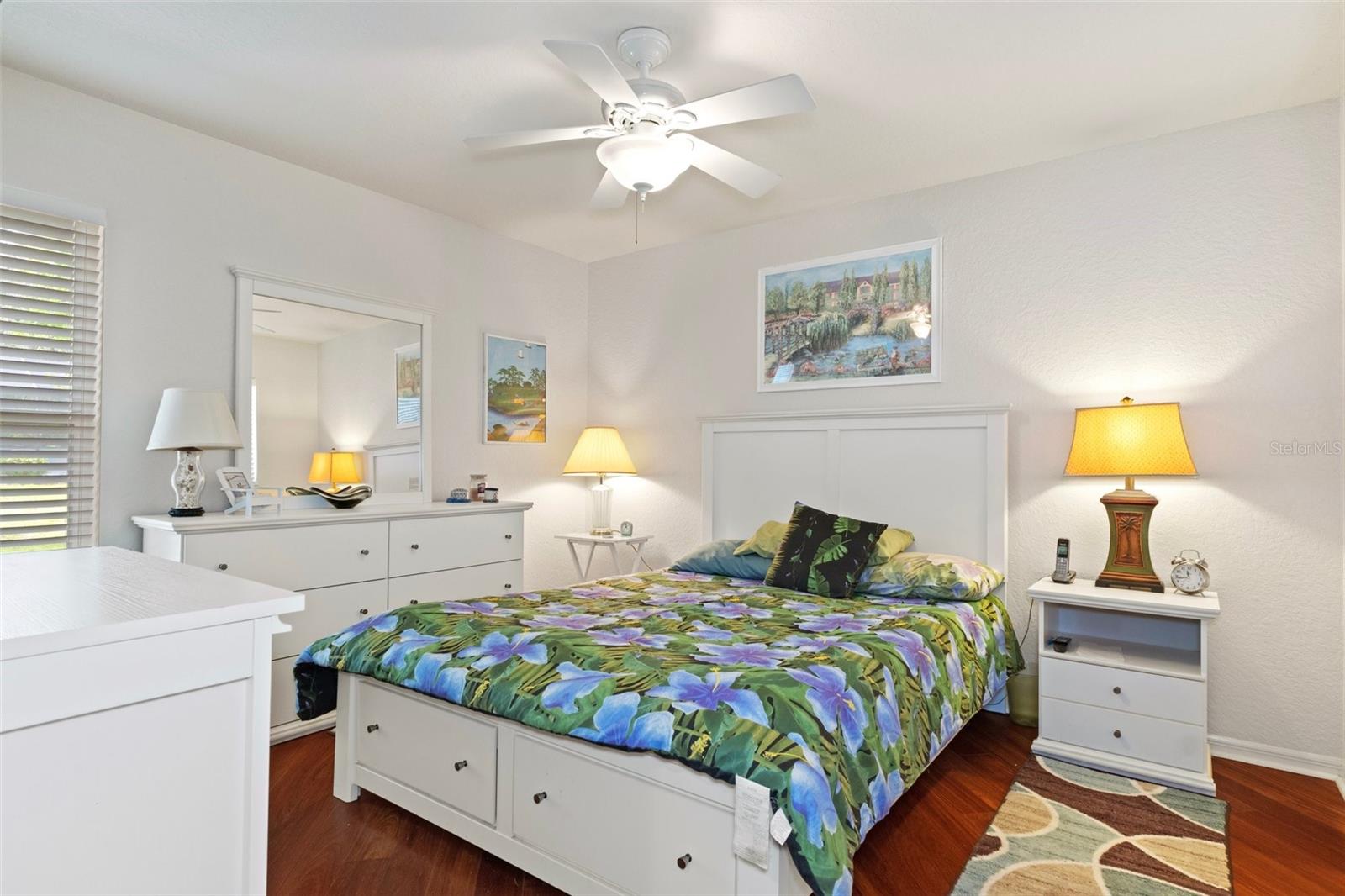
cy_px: 448
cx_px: 672
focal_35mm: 18
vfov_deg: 67.4
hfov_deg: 90.0
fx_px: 672
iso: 320
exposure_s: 1.5
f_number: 8
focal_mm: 12
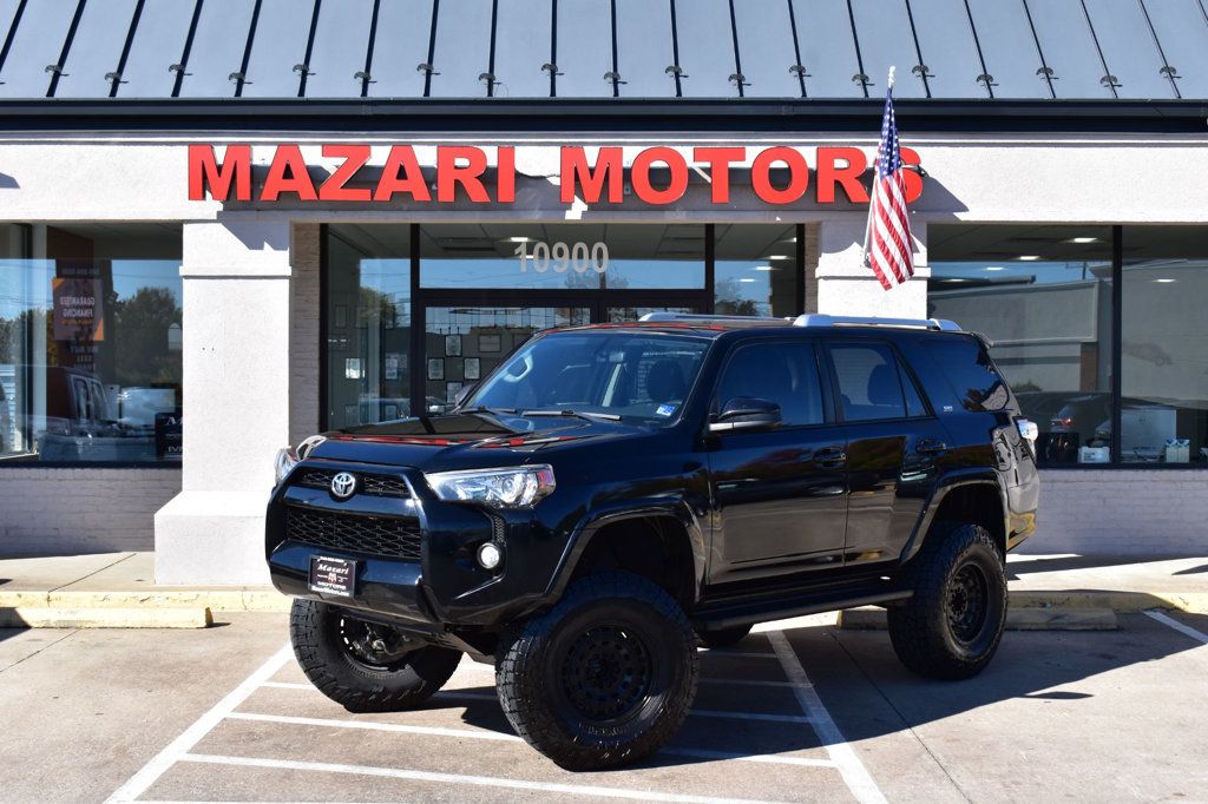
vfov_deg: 25.7
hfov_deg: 37.9
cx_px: 604
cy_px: 402
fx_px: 1761
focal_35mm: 52
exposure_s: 1/320
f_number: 10
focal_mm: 35
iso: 400
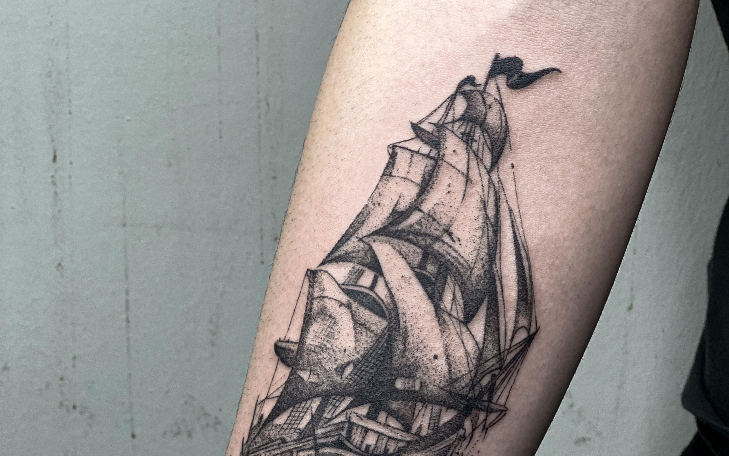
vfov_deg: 11.9
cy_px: 406
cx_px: 365
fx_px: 2166
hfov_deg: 19.1
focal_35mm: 109
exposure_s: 1/100
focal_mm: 9
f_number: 2.8
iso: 64
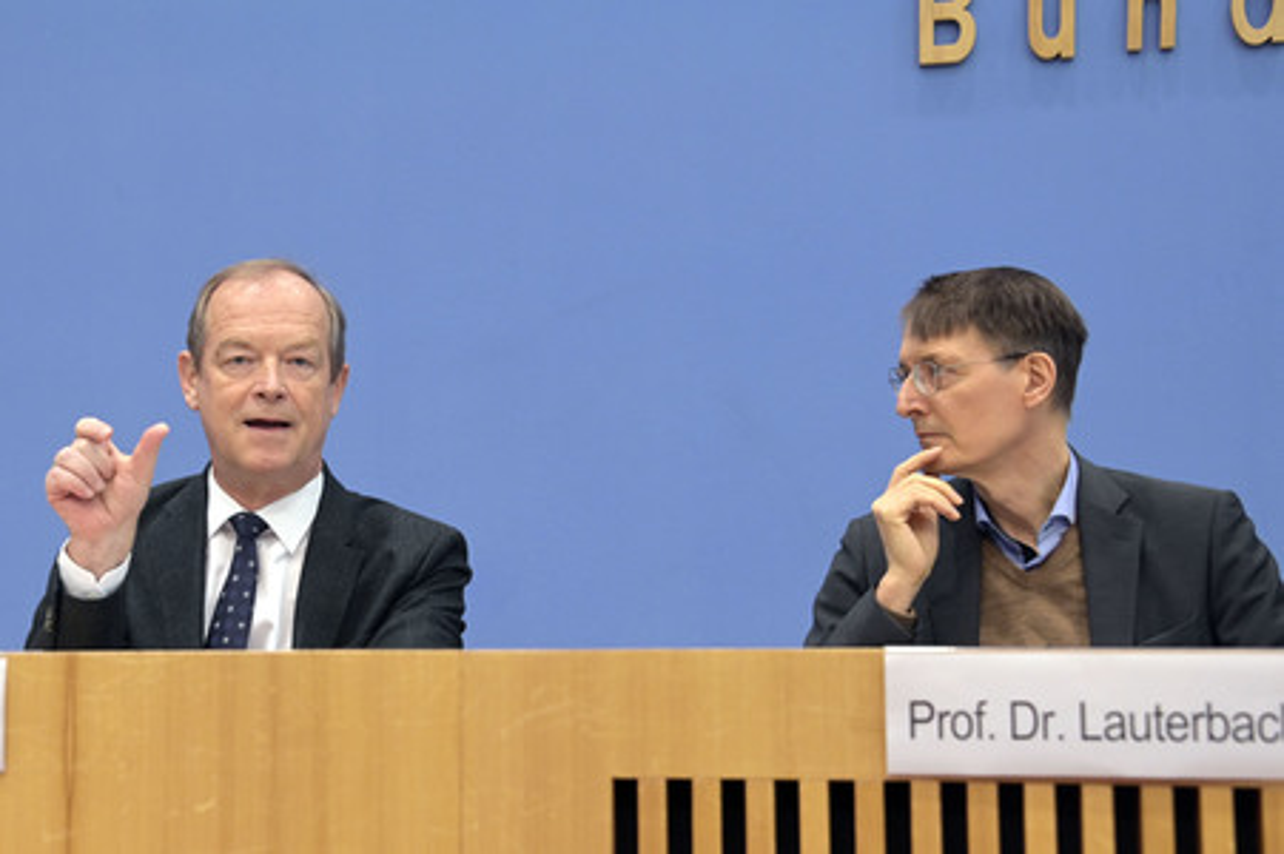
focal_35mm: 56
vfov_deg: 24.2
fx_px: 1996
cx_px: 642
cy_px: 427
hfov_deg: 35.7
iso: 4000
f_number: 5.6
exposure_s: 1/400
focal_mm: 56
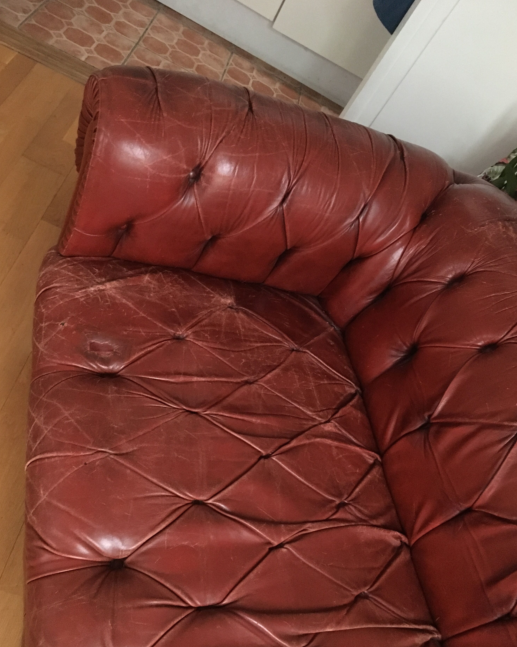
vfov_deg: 57.1
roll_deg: -39.8
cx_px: 258
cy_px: 349
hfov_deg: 47.1
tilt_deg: -44.6
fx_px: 593
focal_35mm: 31
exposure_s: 1/17
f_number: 2.2
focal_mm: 4.15
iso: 640
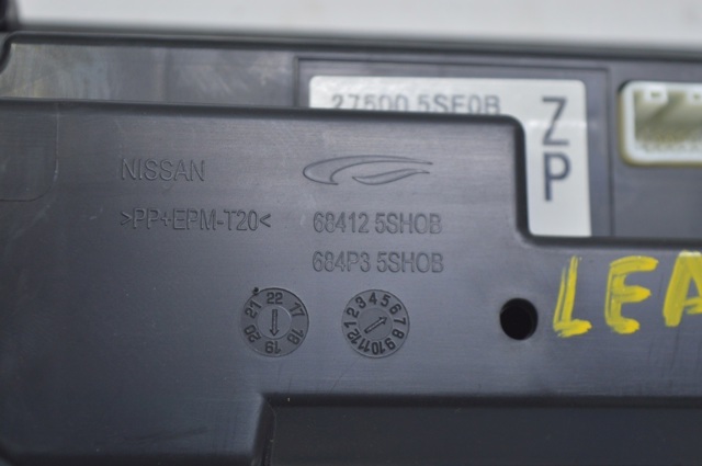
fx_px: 1607
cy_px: 233
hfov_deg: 24.6
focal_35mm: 82
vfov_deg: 16.5
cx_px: 351
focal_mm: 55
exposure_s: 1/25
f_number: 5.6
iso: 400
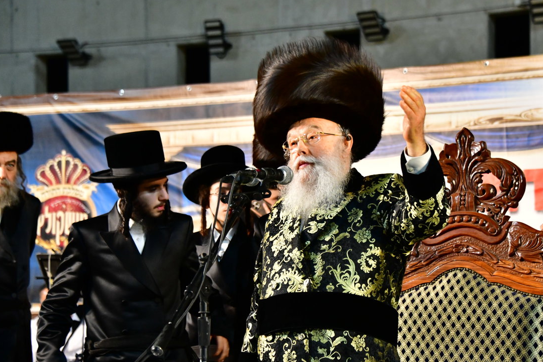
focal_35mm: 100
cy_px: 201
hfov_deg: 20.4
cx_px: 343
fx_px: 1508
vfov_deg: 13.7
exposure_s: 1/160
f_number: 5.6
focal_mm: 78
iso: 2500
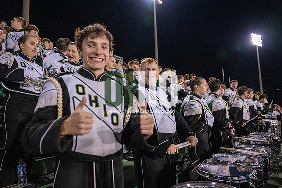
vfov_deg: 48.8
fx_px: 208
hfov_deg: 68.4
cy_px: 94
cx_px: 141
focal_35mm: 26
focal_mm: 26.5
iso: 2000
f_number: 3.2
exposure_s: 1/500
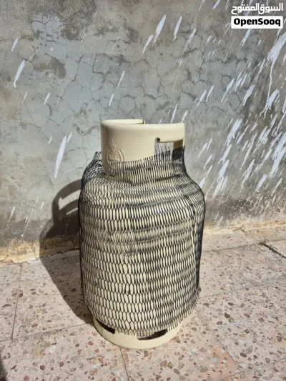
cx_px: 143
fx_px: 253
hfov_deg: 58.9
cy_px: 190
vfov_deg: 73.9
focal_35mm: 23
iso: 25
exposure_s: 1/2736
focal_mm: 5.4
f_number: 1.8
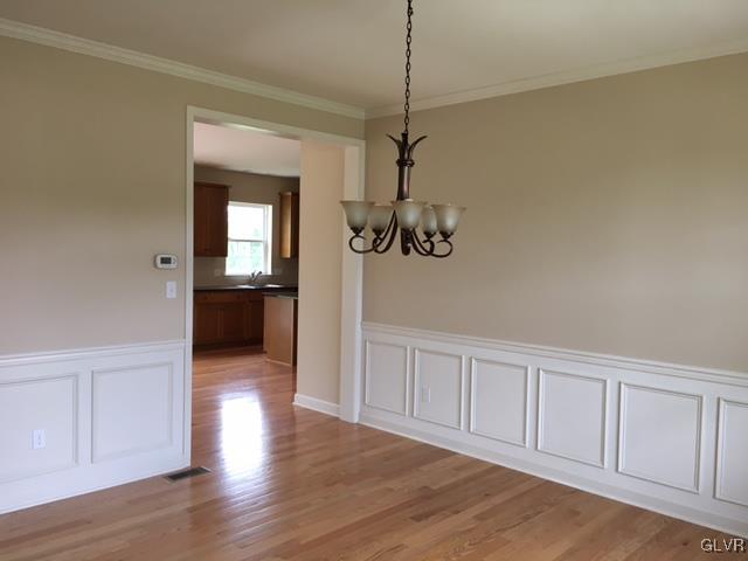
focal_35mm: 29
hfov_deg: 61.7
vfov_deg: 48.2
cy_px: 280
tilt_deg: -2.4
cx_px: 374
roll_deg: -1.5
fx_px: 627
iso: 25
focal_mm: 4.15
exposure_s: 1/40
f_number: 2.2
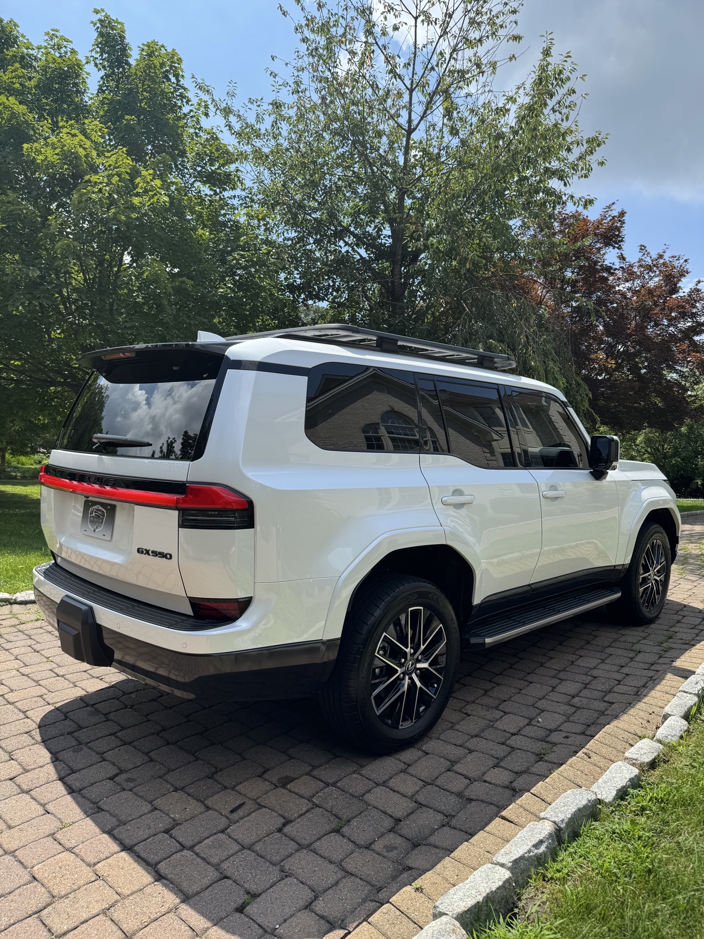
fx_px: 651
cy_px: 470
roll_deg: +1.4
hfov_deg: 56.8
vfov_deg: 71.6
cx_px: 352
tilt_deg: +3.7
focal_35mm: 24
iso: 80
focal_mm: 6.76
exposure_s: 1/2959
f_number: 1.78
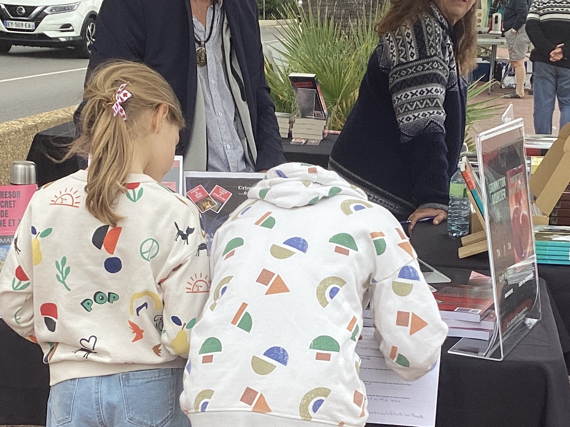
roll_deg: -1.8
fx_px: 790
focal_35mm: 48
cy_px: 180
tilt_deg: -18.1
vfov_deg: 30.2
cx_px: 328
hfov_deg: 39.6
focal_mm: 3.3
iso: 25
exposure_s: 1/280
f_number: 2.4
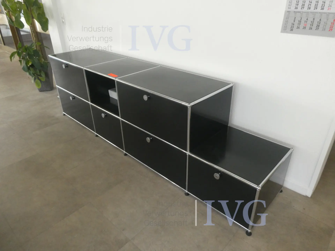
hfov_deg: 71.6
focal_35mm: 24
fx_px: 232
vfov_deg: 56.8
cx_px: 168
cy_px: 126
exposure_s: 1/60
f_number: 3.3
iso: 500
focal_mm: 4.3
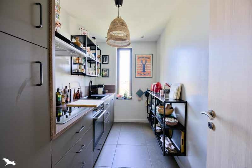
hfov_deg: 96.7
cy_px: 84
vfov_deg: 73.7
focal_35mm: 16
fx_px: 112
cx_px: 126
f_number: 8
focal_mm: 16
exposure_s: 1/100
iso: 800
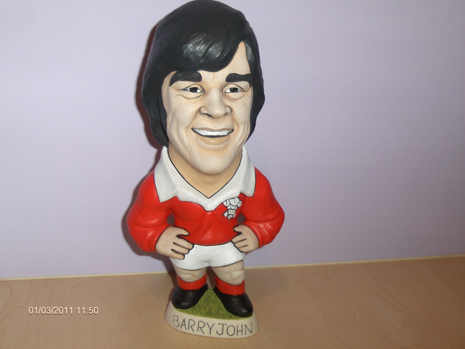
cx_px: 232
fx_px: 699
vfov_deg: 28.0
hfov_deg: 36.8
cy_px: 174
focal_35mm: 52
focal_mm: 11.2
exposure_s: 1/60
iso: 100
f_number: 3.2
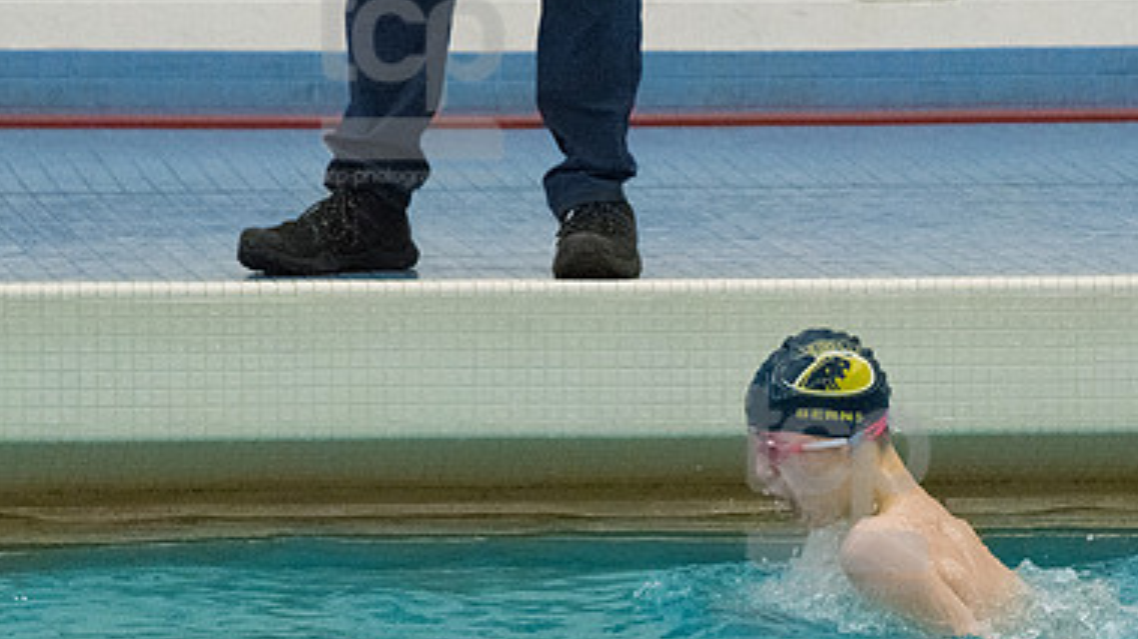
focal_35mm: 468
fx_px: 14119
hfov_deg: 4.6
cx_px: 838
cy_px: 492
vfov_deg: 2.6
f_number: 5
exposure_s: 1/1250
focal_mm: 195
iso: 10000
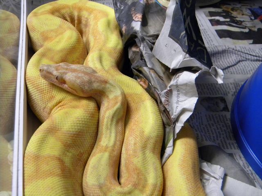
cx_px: 131
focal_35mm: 36
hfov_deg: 51.4
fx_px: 272
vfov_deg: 39.7
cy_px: 98
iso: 400
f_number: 3.7
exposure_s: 1/25.4
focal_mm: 6.4
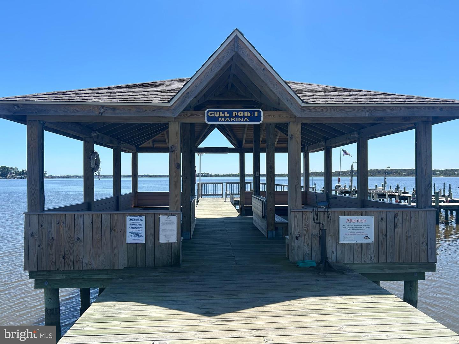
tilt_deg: +0.2
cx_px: 230
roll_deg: +0.5
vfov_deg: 53.1
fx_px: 345
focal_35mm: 26
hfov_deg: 67.3
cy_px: 172
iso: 50
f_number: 1.5
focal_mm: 5.7
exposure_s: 1/3831
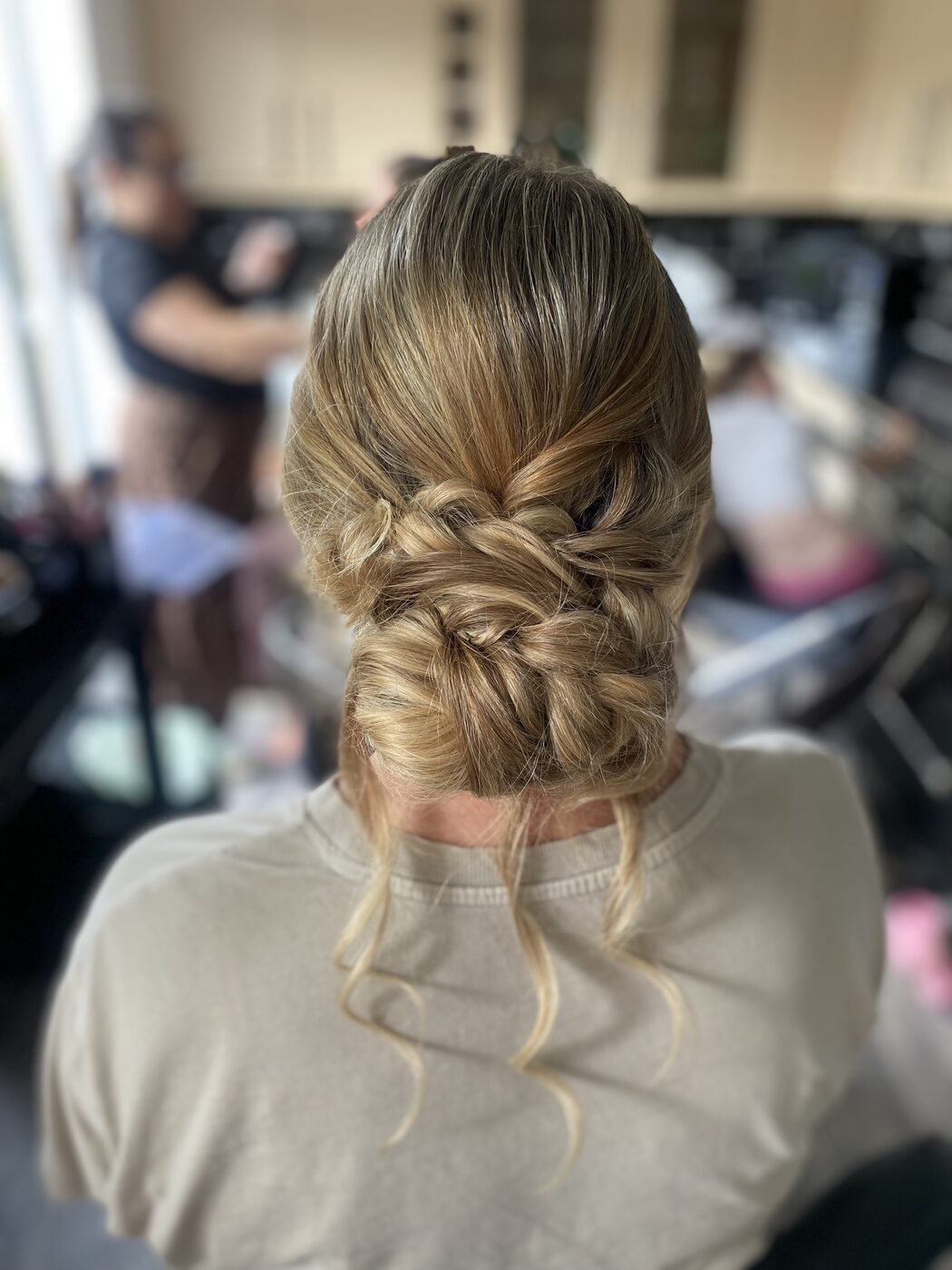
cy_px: 635
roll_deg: -0.9
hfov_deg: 53.1
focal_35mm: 26
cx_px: 476
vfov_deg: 67.3
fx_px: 953
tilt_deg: -24.3
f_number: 1.8
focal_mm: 4.25
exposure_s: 1/121
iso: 100
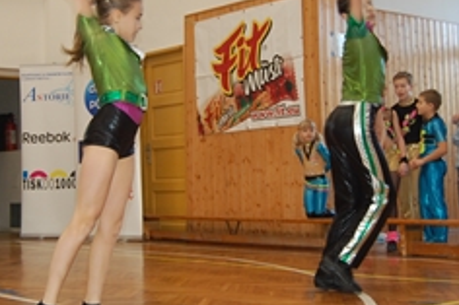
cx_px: 214
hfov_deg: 28.9
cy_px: 115
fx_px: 892
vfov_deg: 19.4
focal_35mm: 70
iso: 400
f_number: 3.8
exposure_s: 1/60
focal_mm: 22
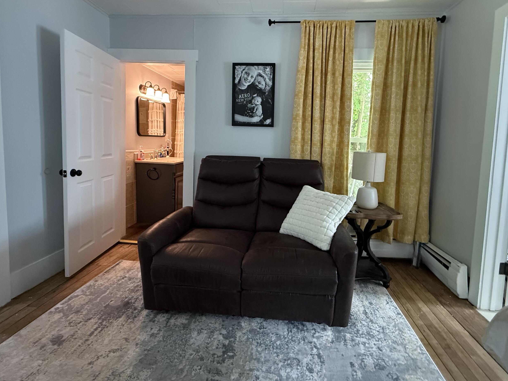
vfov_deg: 74.2
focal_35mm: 17
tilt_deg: -4.8
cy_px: 161
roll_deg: -2.1
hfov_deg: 90.9
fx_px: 249
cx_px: 270
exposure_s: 1/60
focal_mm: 2.22
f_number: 2.2
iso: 640
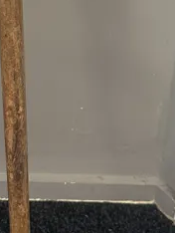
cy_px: -48
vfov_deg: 17.8
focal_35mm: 105
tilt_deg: -37.9
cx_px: 25
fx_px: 706
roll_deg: +1.8
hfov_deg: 14.0
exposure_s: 1/50
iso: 250
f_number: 1.78
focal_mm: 6.86
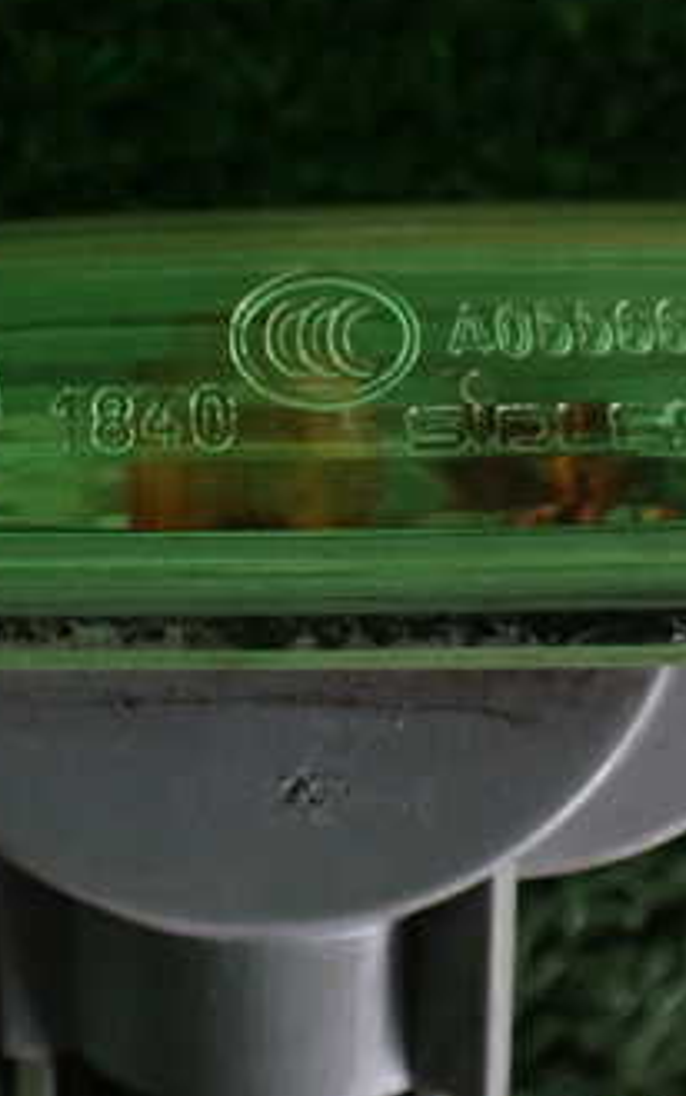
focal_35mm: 58
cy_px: 433
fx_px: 1733
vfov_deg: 35.0
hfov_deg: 22.1
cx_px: 150
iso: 800
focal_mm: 5.4
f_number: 2.3
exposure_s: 1/80
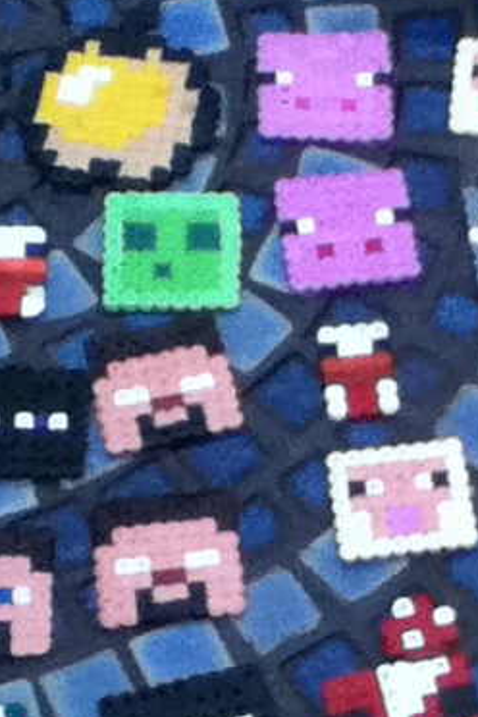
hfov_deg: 15.8
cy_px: 698
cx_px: 351
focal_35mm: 86
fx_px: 1713
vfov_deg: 22.8
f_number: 2.4
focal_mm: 3.85
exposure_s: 1/30
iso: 250
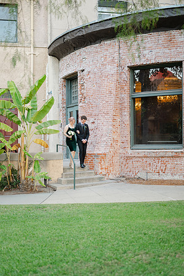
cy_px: 138
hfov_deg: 27.0
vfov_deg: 39.6
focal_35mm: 50
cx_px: 92
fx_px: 383
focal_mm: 50
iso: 100
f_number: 1.8
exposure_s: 1/320
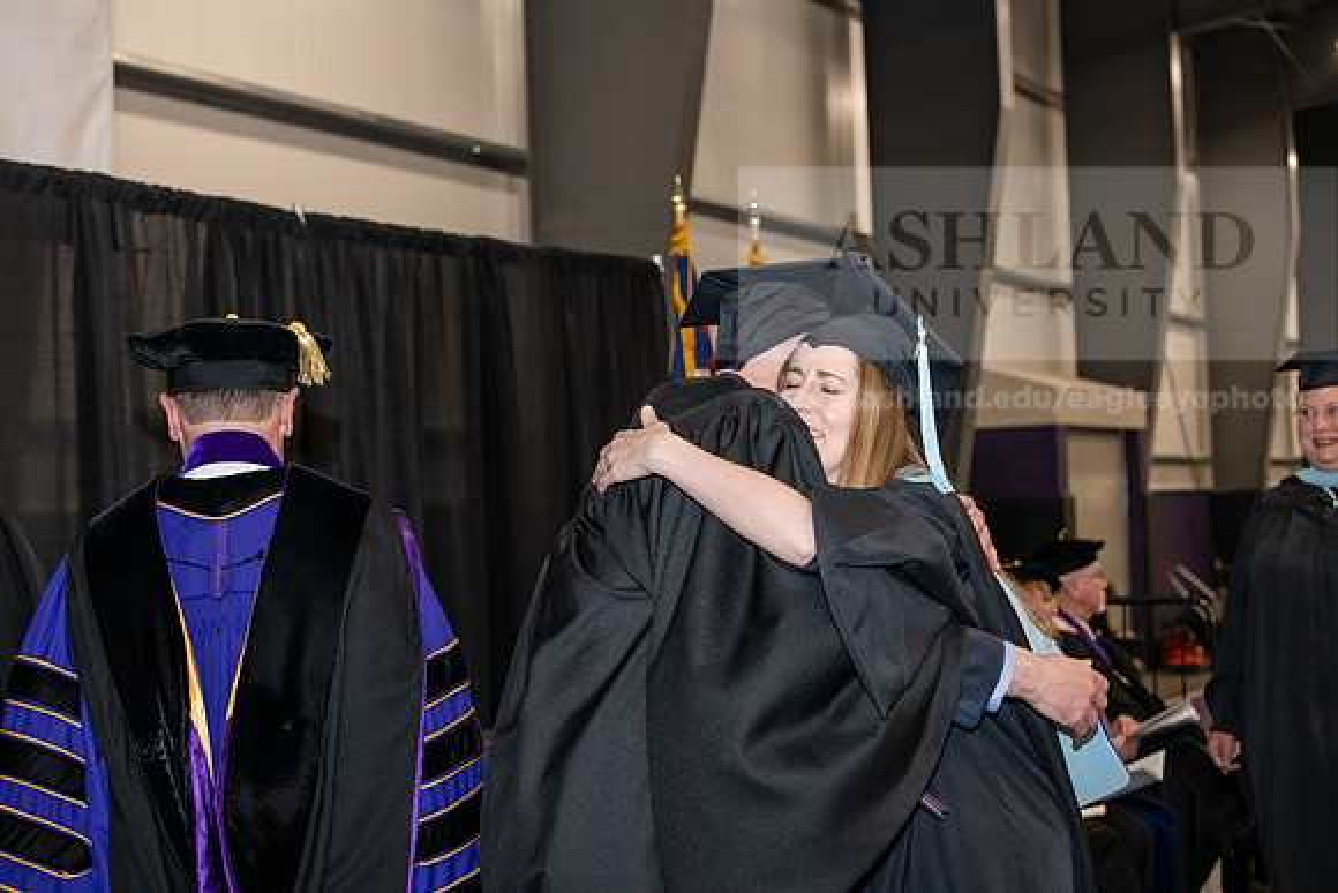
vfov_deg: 19.5
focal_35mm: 70
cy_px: 446
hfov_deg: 28.8
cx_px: 669
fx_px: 2602
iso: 2500
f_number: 5.6
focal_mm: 70
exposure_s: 1/200
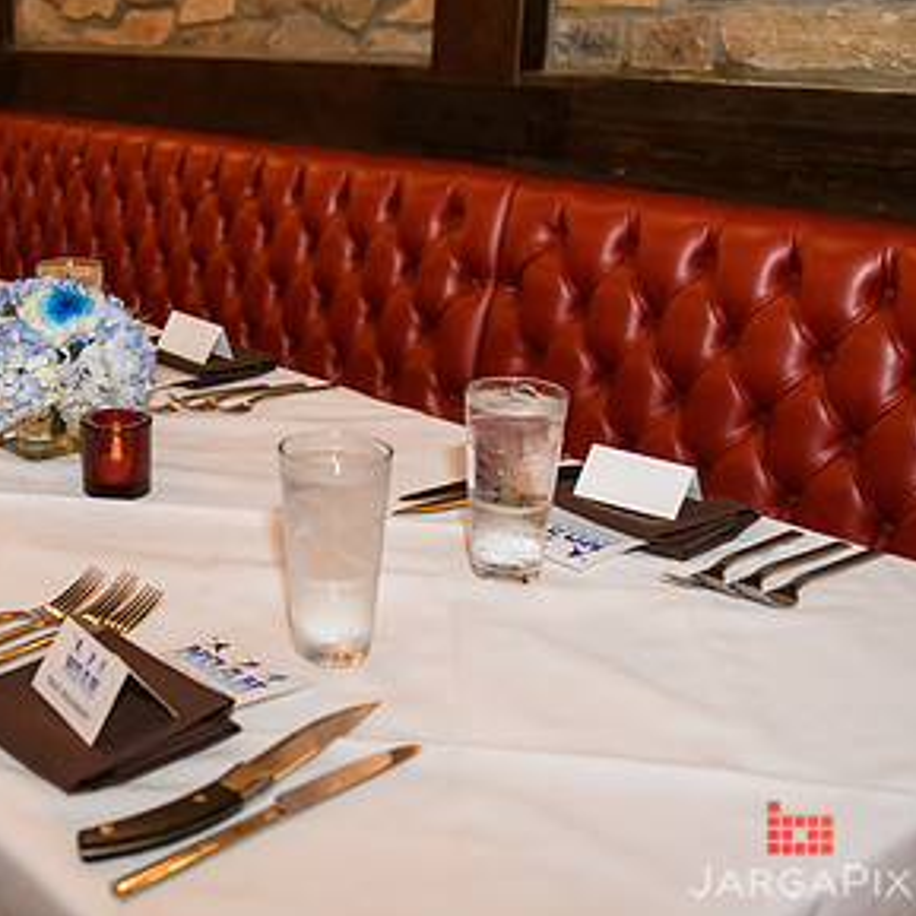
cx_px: 73
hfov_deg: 34.5
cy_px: 353
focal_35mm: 46
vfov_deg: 36.6
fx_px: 1377
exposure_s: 1/125
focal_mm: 27
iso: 1600
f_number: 3.2
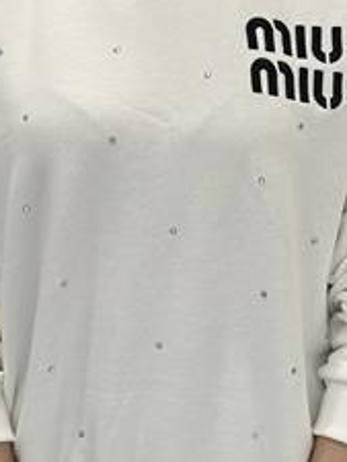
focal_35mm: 111
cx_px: 175
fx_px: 1482
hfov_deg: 13.4
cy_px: 281
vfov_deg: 17.7
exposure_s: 1/100
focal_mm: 6.86
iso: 100
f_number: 1.78
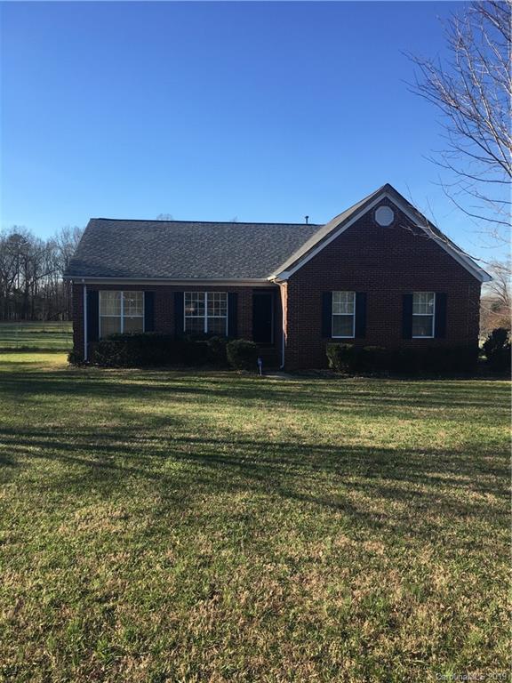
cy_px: 342
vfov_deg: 61.7
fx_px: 572
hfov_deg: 48.2
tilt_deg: -3.1
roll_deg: -0.6
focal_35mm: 29
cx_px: 256
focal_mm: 4.15
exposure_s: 1/693
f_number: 2.2
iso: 25
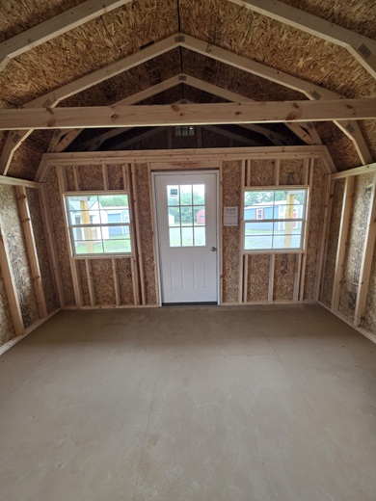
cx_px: 188
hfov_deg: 89.9
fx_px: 188
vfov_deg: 106.2
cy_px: 250
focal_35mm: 13
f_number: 1.9
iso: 200
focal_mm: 2.2
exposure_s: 1/120
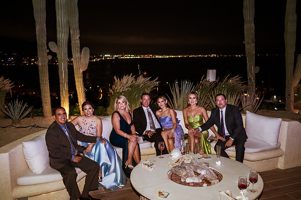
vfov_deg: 37.8
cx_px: 150
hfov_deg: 54.5
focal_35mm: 35
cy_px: 100
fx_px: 292
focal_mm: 35
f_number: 2
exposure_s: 1/100
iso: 1600
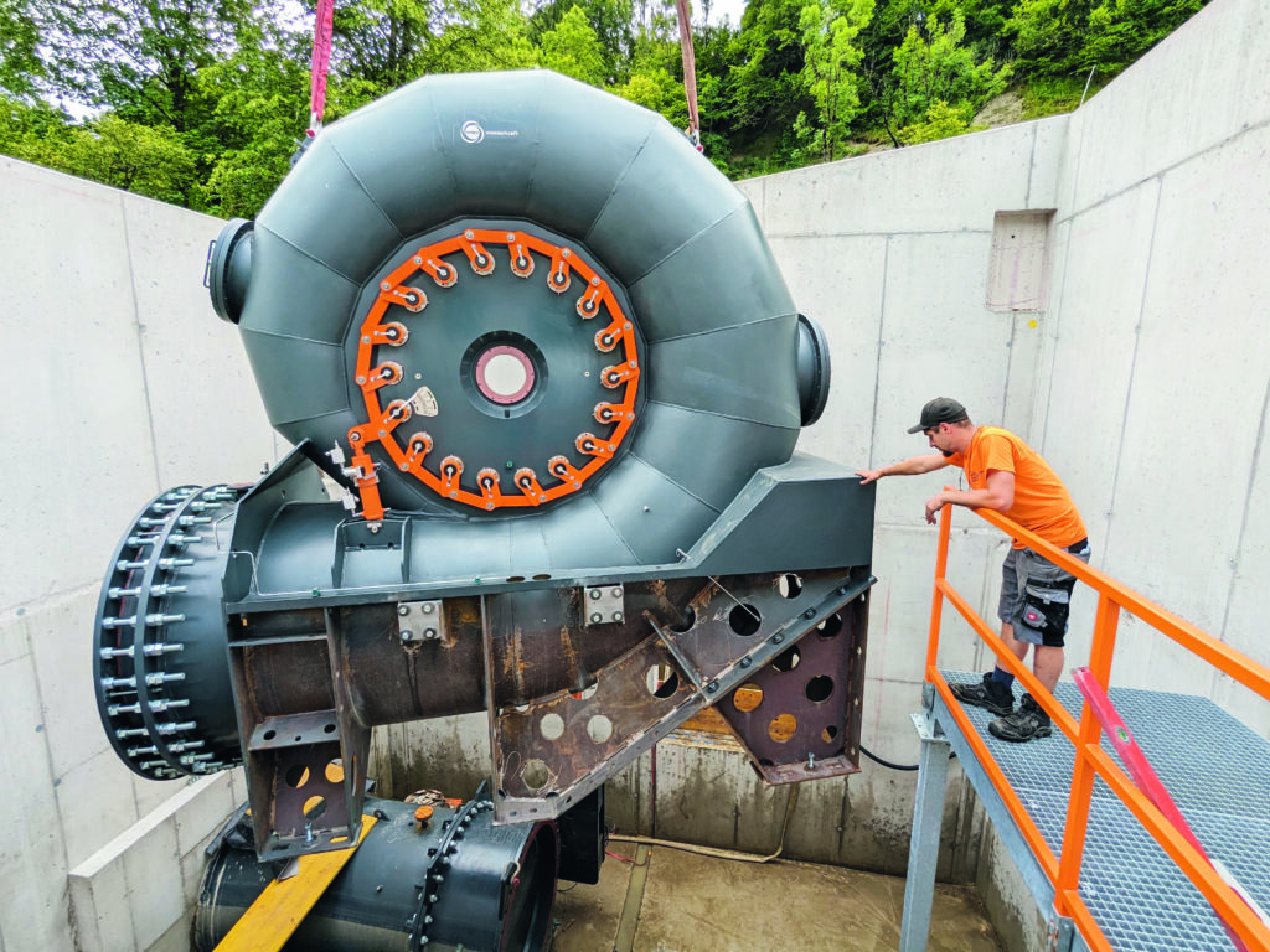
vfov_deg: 78.1
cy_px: 476
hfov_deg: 94.5
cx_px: 635
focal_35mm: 16
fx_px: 587
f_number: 2.2
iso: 39
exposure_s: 1/484
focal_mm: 2.35
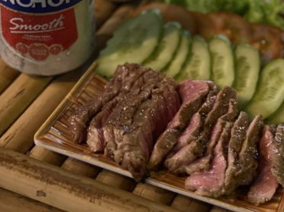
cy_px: 76
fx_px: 738
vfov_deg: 16.4
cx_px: 195
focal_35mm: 90
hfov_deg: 21.7
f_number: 2
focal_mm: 6
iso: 640
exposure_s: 1/14
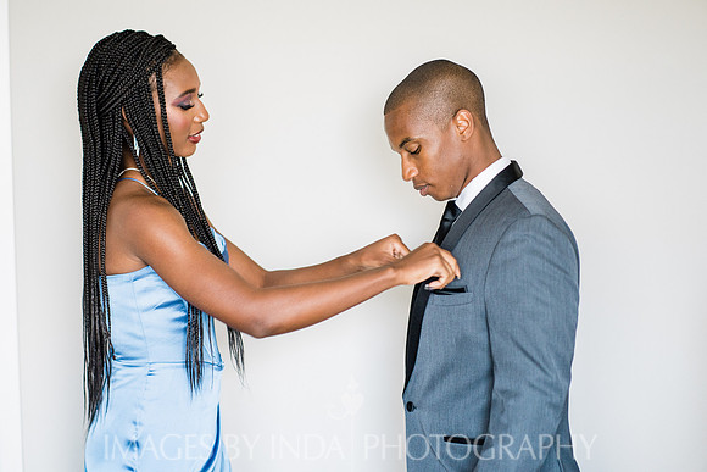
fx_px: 1670
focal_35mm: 85
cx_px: 354
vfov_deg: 16.1
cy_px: 236
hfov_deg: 23.9
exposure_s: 1/160
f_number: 2.2
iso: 800
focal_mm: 85
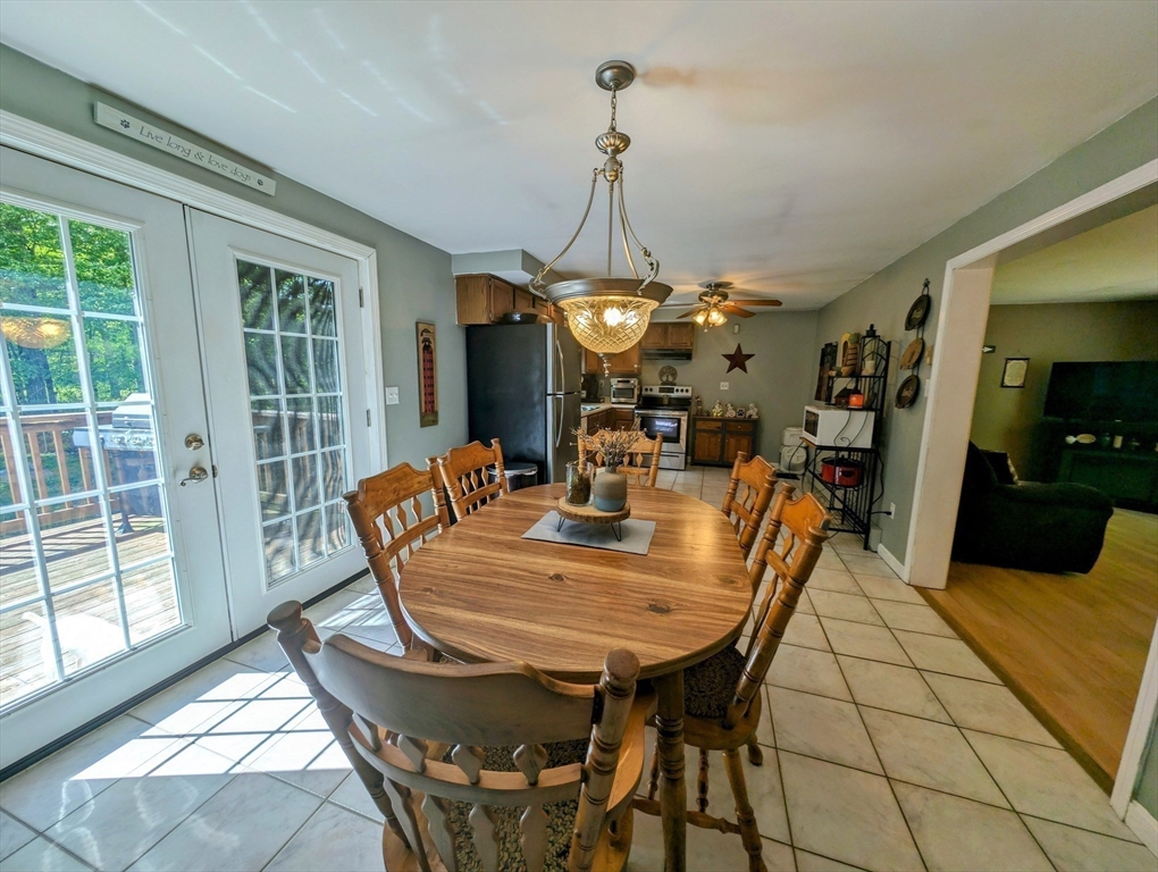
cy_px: 436
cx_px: 579
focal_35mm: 12
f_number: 1.95
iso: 35
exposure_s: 1/424
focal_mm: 2.23
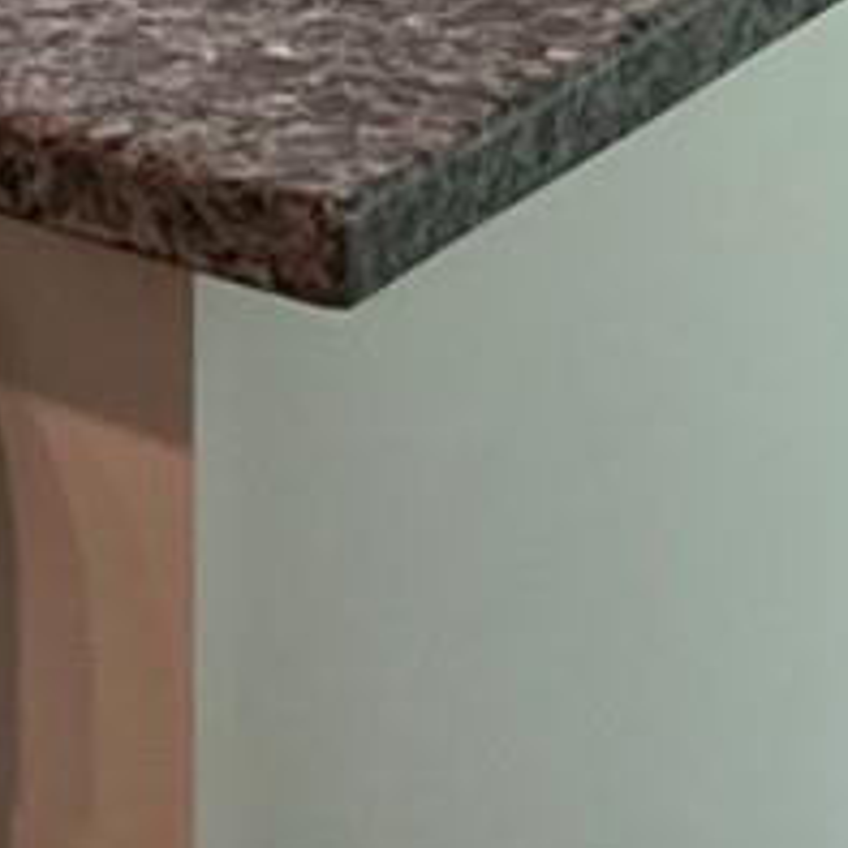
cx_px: 344
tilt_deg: -2.3
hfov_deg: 9.4
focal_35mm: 187
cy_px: -1709
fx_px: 5183
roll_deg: -0.4
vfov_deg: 8.0
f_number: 1.5
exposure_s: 1/120
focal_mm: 5.7
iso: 80
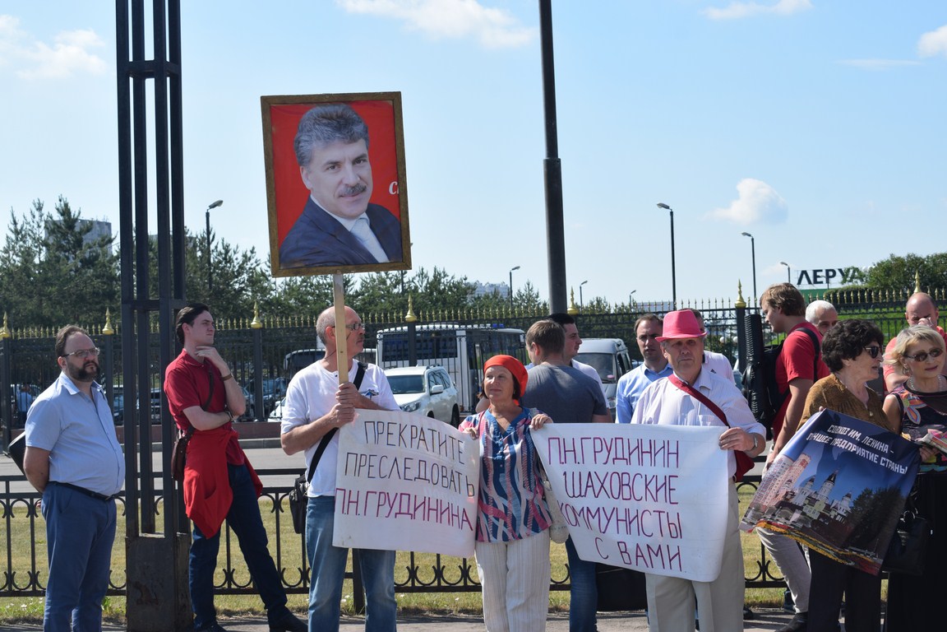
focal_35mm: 68
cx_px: 474
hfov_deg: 29.9
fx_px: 1775
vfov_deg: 20.2
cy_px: 316
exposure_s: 1/400
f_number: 10
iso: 200
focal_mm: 45
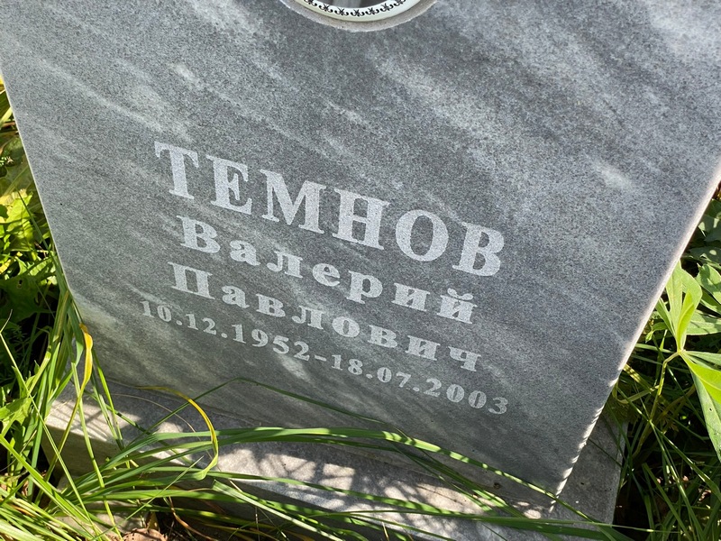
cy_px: 270
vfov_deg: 28.0
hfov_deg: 36.8
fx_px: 1083
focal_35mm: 52
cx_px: 360
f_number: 2
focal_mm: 6
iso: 20
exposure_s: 1/307
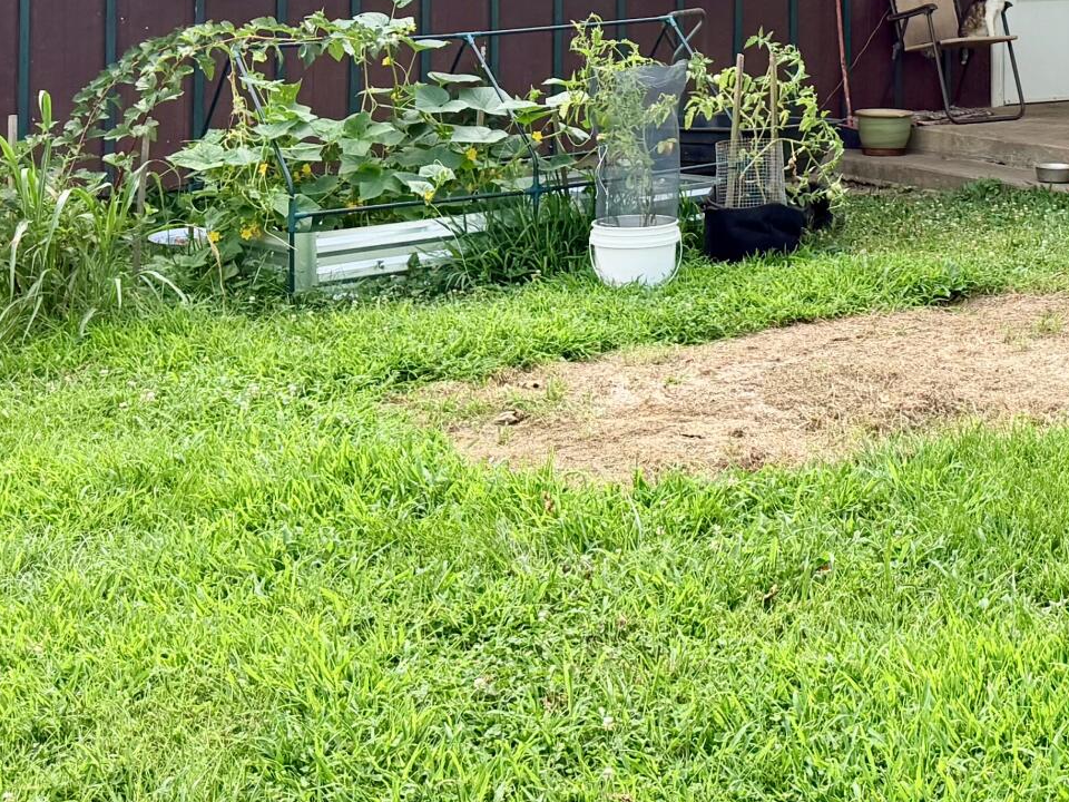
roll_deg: +0.9
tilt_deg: +1.3
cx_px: 938
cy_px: -190
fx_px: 2316
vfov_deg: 18.5
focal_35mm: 75
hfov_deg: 25.3
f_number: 1.78
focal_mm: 6.76
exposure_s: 1/1855
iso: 100
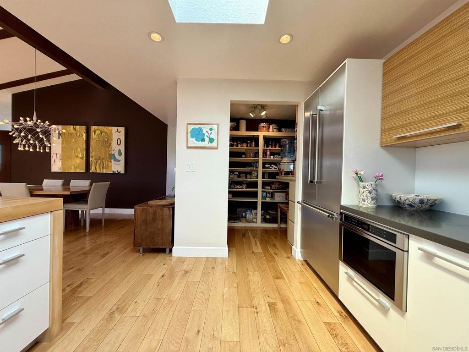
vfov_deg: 85.7
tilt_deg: -0.4
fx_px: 190
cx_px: 234
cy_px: 176
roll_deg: -1.8
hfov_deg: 102.1
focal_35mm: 14
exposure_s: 1/121
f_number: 2.2
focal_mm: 2.22
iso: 50
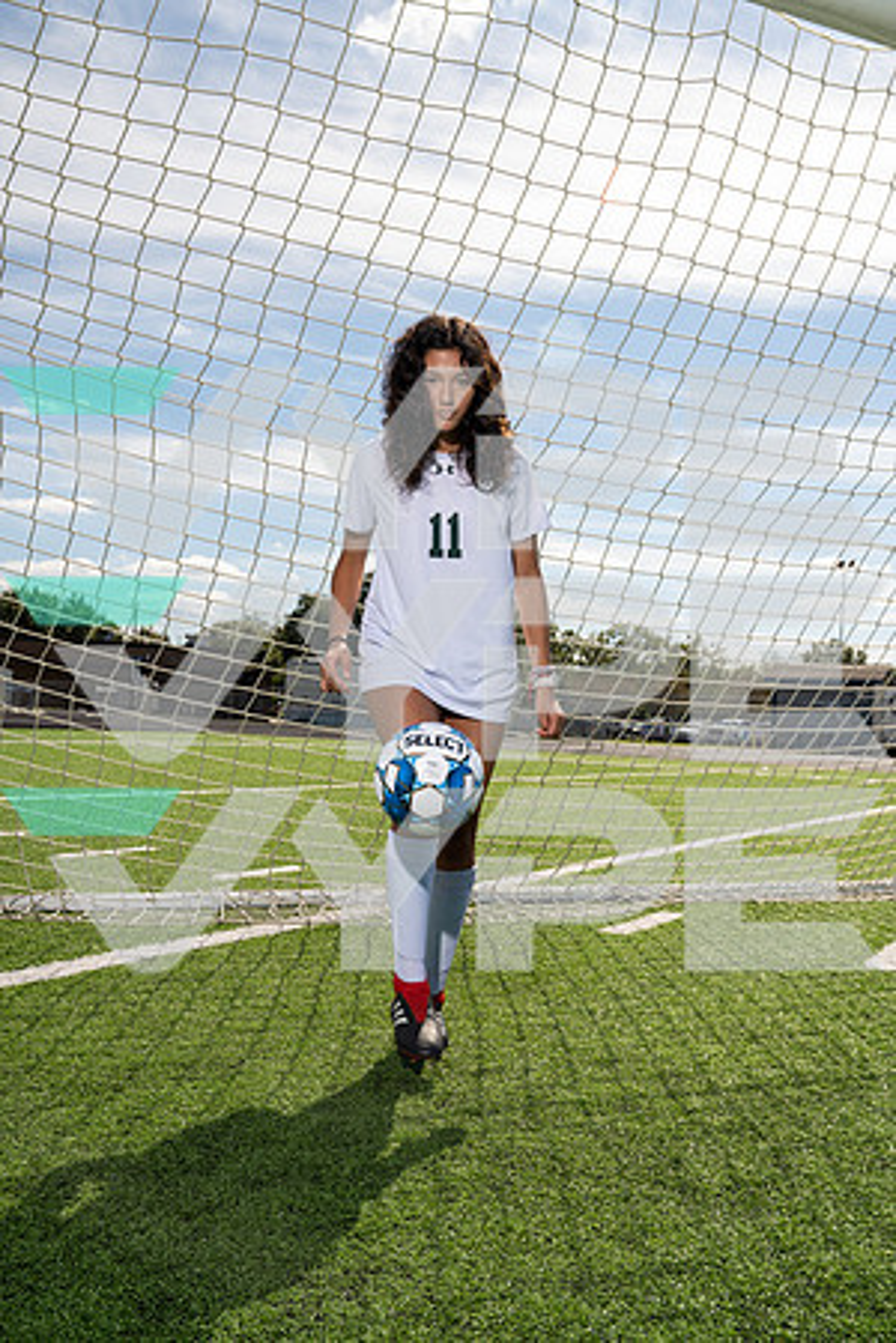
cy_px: 672
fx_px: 1232
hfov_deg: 40.0
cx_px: 448
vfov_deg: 57.2
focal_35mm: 33
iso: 100
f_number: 8
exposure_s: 1/250
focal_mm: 33
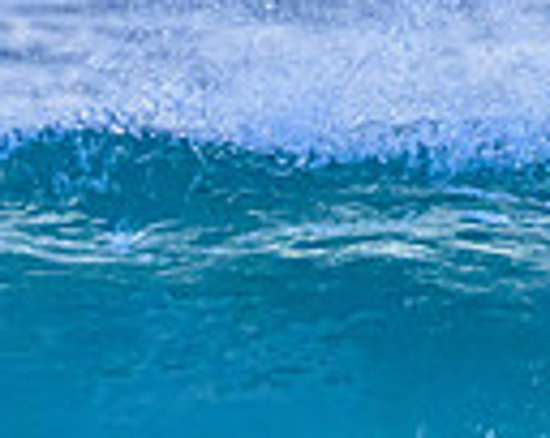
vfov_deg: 0.4
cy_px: 582
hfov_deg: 0.5
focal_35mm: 4252
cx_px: 39
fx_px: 69108
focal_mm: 1000
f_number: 11
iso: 5600
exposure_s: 1/2000
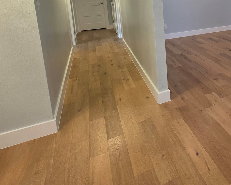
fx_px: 198
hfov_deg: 51.4
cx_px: 218
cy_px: 19
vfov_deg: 45.4
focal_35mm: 29
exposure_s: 1/60
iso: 160
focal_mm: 2.2
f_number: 1.9
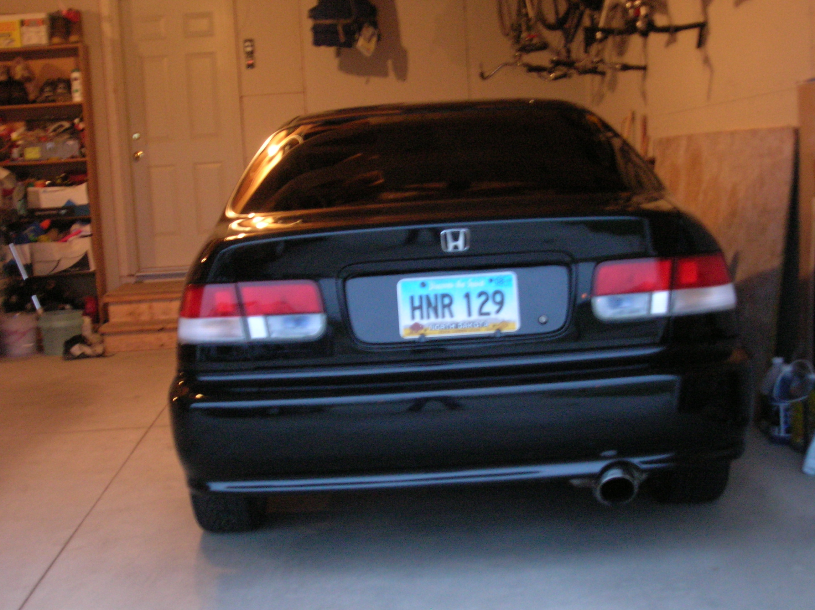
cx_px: 408
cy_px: 305
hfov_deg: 35.6
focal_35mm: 54
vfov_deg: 27.0
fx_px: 1270
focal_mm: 9
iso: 200
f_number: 3.4
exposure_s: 1/3.1
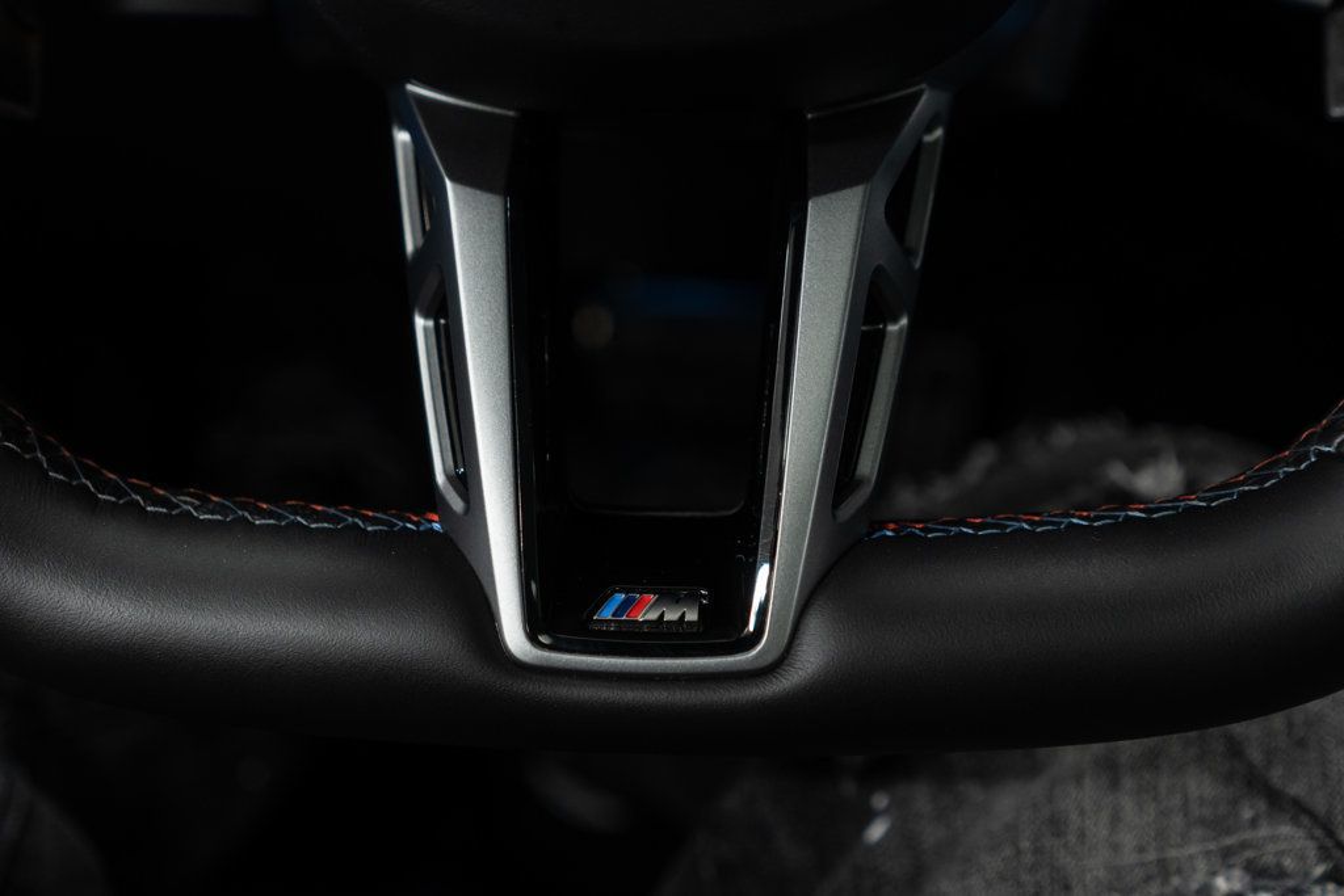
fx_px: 1568
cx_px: 672
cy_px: 448
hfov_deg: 46.4
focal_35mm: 42
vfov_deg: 31.9
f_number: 3.2
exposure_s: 1/40
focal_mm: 28
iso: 640
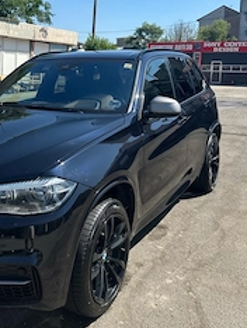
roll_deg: -1.3
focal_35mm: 41
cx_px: 48
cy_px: 108
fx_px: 389
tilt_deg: -4.8
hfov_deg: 34.1
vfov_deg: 45.0
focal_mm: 6.86
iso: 80
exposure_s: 1/3597
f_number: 1.78
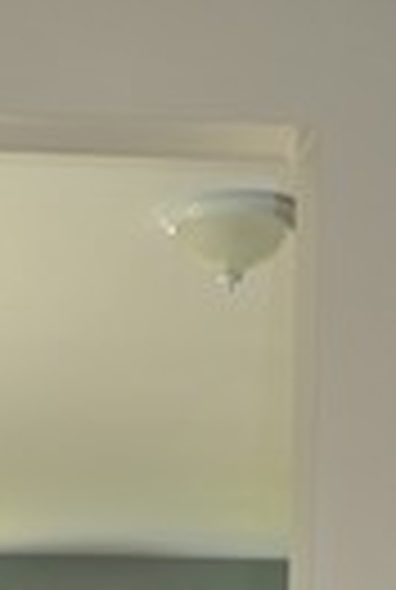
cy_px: 959
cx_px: -11
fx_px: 1625
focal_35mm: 99
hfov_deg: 13.7
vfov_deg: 17.7
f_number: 3.5
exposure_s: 1/60
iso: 220
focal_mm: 10
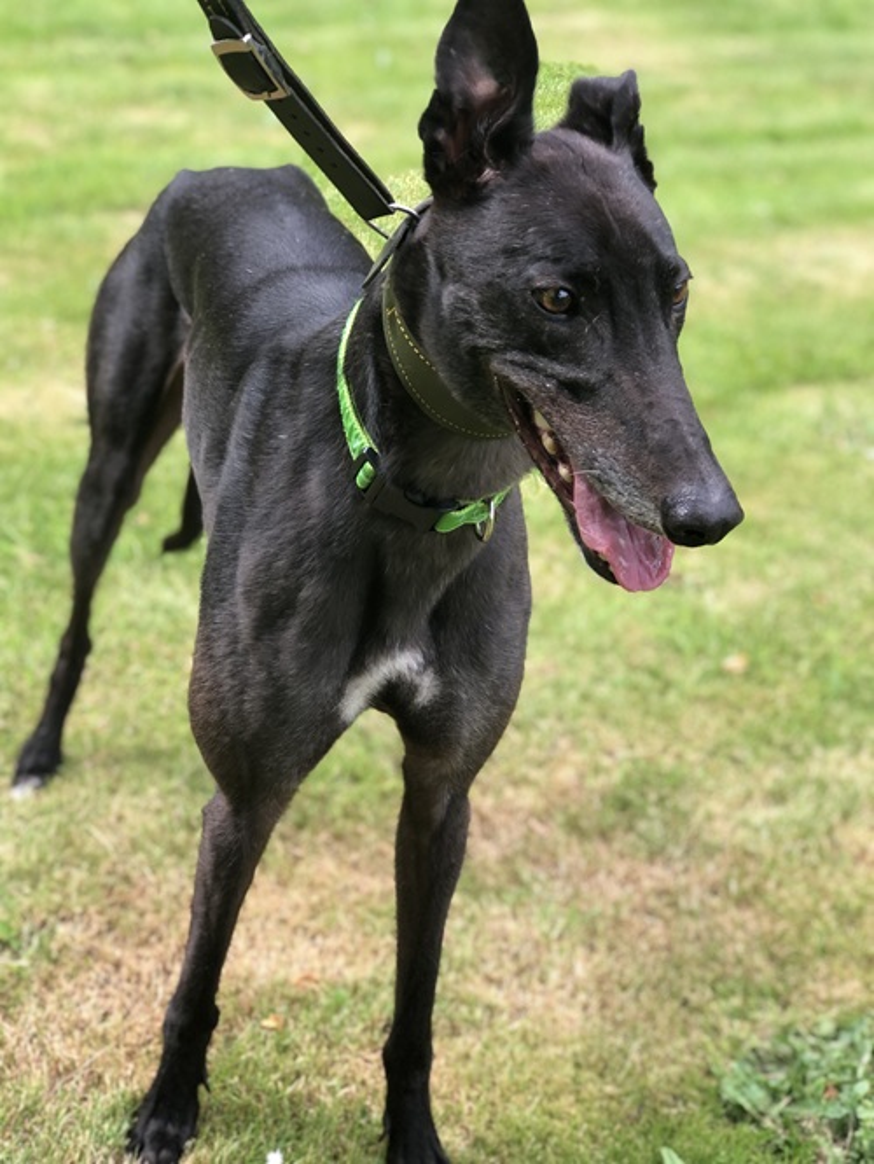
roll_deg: -4.8
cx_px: 437
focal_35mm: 57
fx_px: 1918
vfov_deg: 33.8
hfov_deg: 25.7
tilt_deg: -26.4
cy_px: 582
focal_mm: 6.6
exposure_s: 1/120
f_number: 2.8
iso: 32
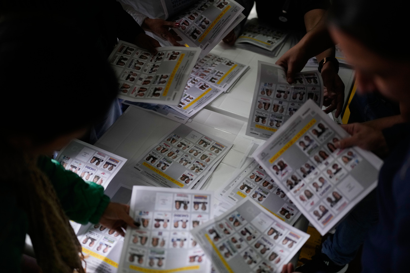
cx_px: 205
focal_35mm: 35
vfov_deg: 37.8
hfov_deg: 54.4
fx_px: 398
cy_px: 136
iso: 800
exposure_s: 1/250
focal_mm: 35
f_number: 1.4
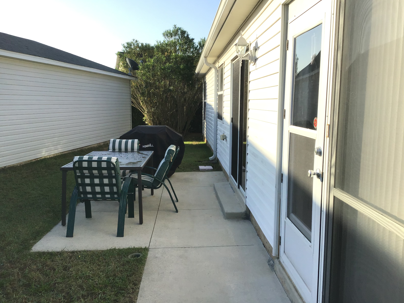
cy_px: 147
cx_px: 206
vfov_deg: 44.2
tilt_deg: -7.8
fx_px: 373
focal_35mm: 32
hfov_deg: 56.8
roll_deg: -1.3
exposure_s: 1/799
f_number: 2.4
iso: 25
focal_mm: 3.3
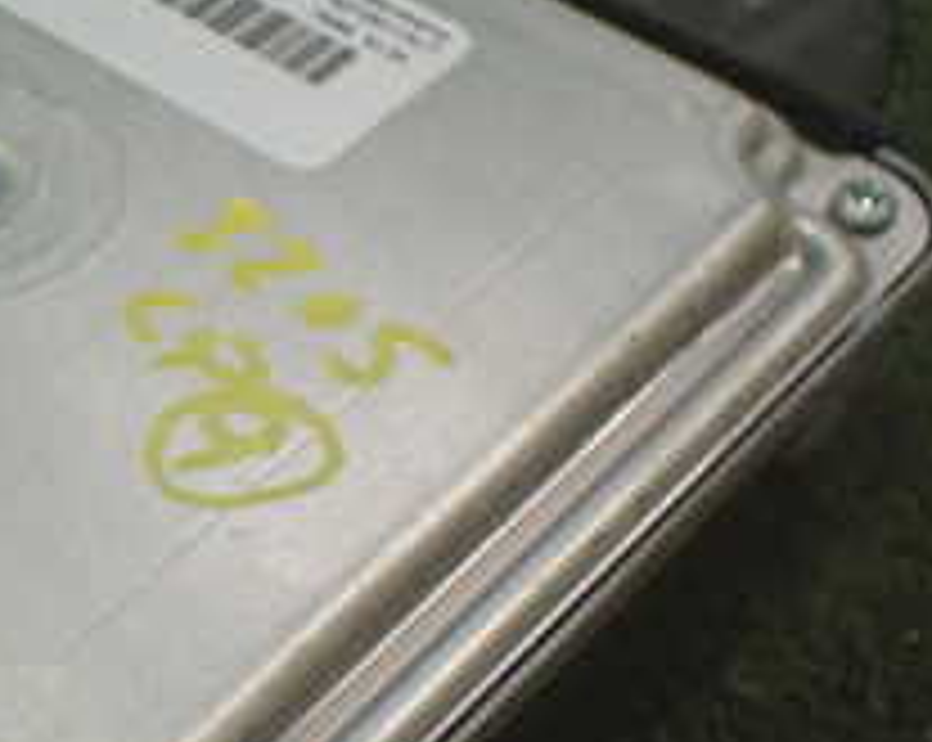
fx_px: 2341
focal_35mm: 85
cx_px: -144
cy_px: 454
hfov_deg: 21.2
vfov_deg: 18.0
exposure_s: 1/125
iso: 800
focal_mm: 5.4
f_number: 2.3
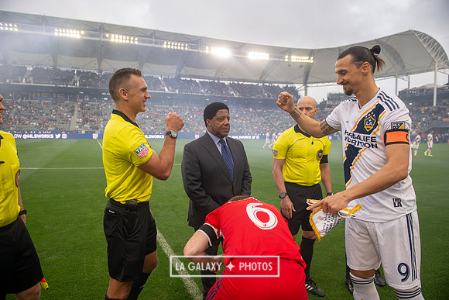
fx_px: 299
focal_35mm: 24
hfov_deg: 73.7
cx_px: 224
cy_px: 150
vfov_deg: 53.2
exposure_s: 1/640
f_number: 3.5
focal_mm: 24
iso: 500
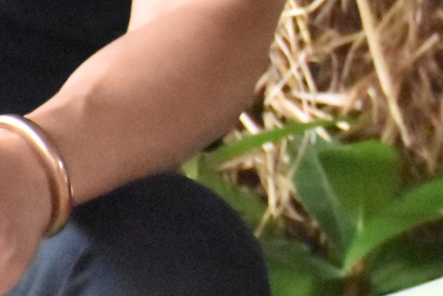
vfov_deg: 1.9
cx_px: 1132
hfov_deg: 2.8
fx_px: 8872
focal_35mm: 721
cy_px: -45
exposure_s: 1/250
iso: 8000
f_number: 5.3
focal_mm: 85
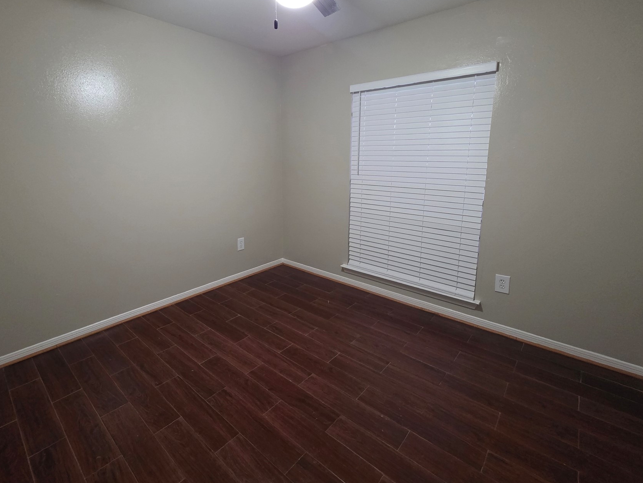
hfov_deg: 94.1
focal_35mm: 16
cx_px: 283
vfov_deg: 77.6
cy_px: 206
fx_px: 297
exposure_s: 1/60
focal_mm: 2.2
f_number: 1.9
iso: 800
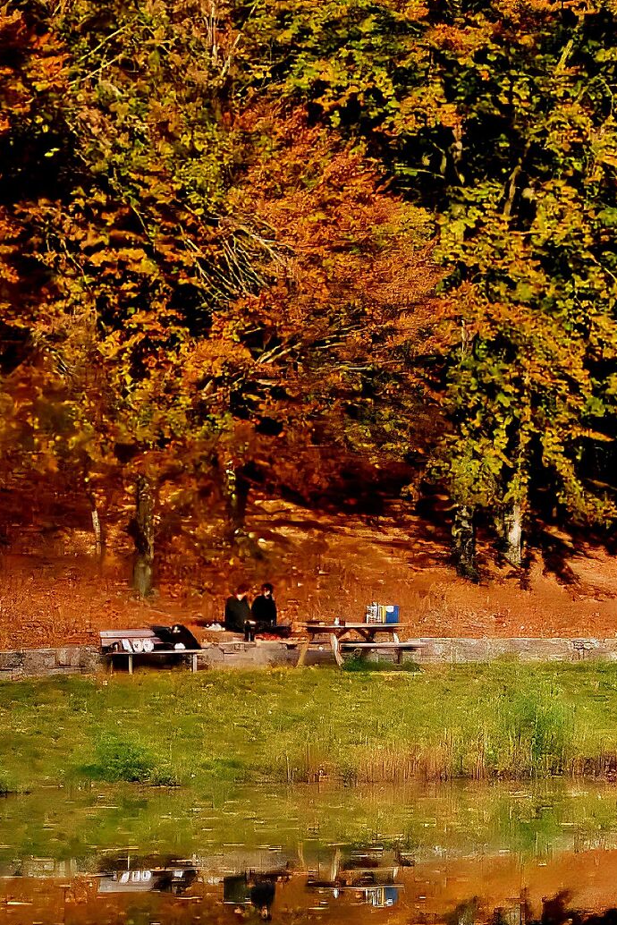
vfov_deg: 11.8
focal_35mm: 174
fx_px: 4470
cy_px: 384
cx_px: 515
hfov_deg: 7.9
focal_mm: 50
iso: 160
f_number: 6.3
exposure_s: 1/400
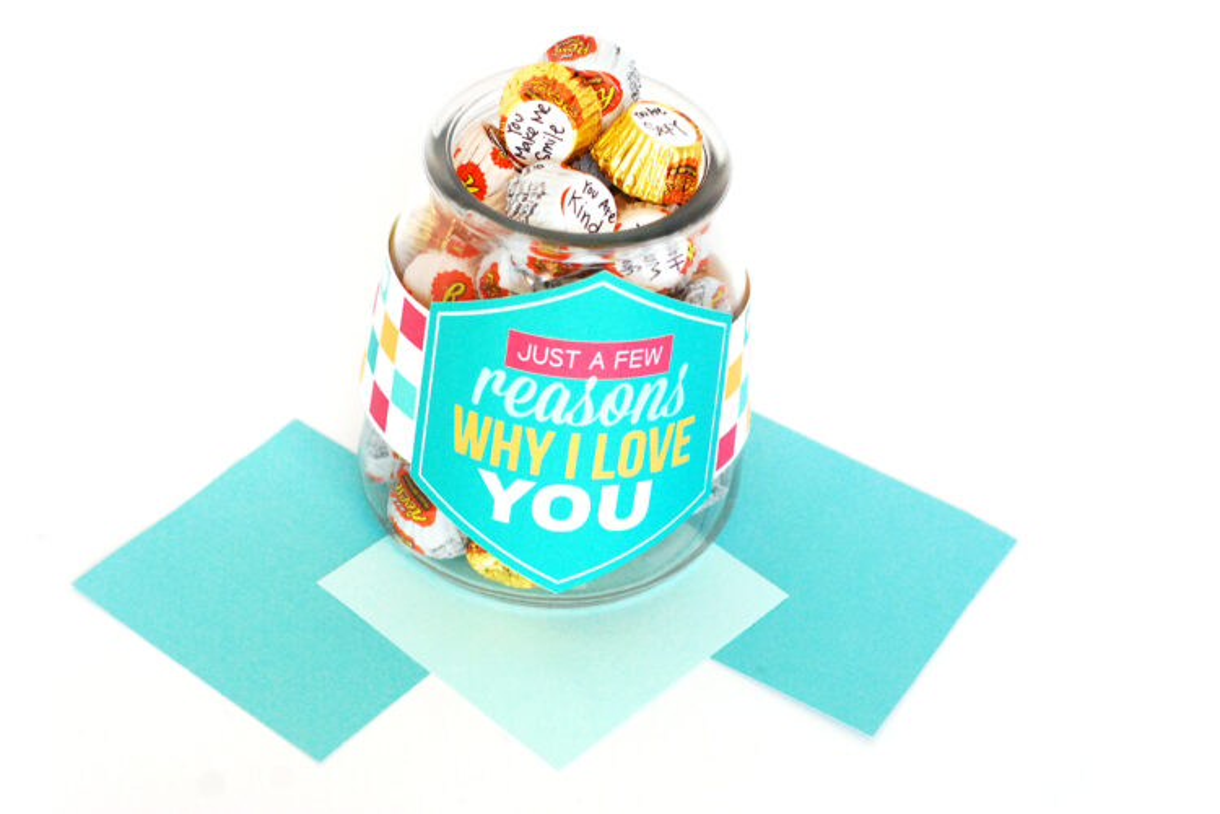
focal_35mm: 75
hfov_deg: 27.0
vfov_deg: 18.2
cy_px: 407
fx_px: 2541
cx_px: 610
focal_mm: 50
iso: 1250
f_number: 5.6
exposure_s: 1/100
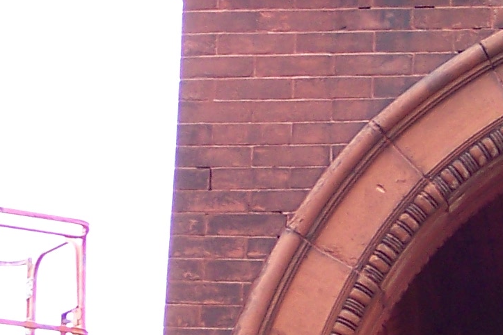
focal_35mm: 169
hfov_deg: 12.1
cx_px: 382
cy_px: 176
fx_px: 2361
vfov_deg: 8.1
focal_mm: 5.85
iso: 72
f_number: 2.8
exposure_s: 1/80
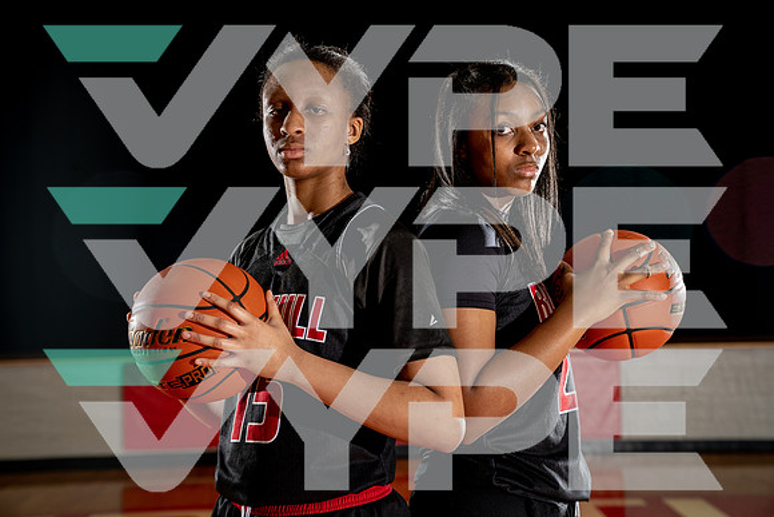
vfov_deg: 21.3
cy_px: 258
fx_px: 1376
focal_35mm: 64
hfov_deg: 31.4
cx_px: 387
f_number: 4.5
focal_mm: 64
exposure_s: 1/250
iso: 400
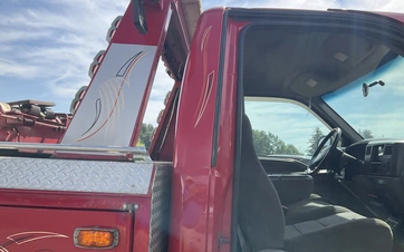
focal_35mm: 34
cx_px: 198
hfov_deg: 56.7
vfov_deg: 37.1
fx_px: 374
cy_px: 151
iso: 25
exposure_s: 1/1279
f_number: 1.8
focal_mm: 3
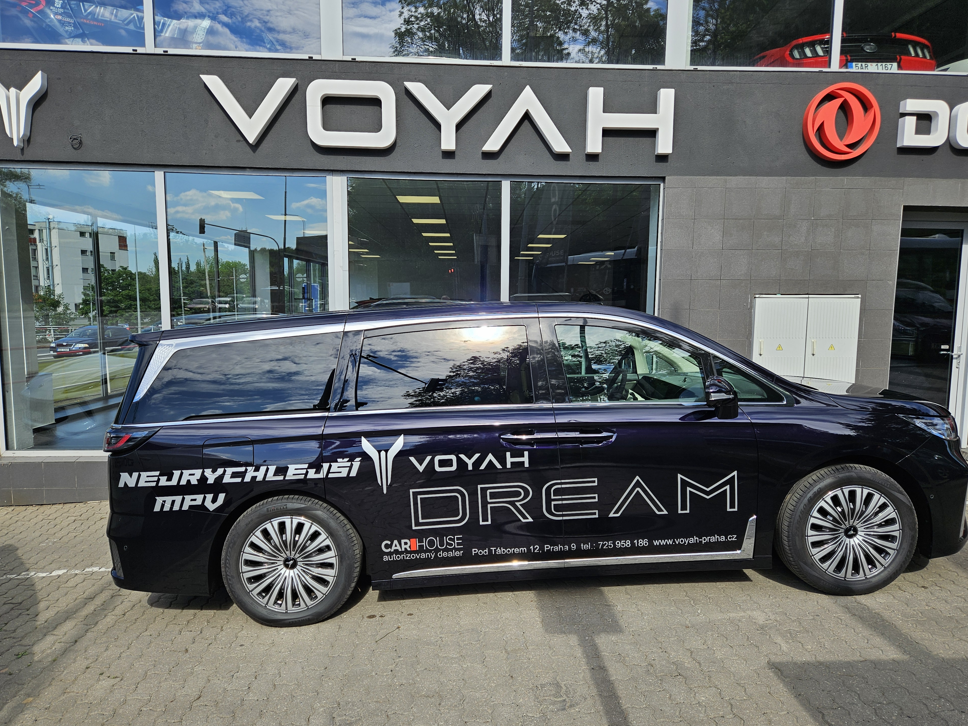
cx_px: 479
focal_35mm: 24
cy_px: 378
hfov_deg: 71.6
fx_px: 671
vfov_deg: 56.8
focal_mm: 5.4
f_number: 1.8
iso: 25
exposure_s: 1/1645
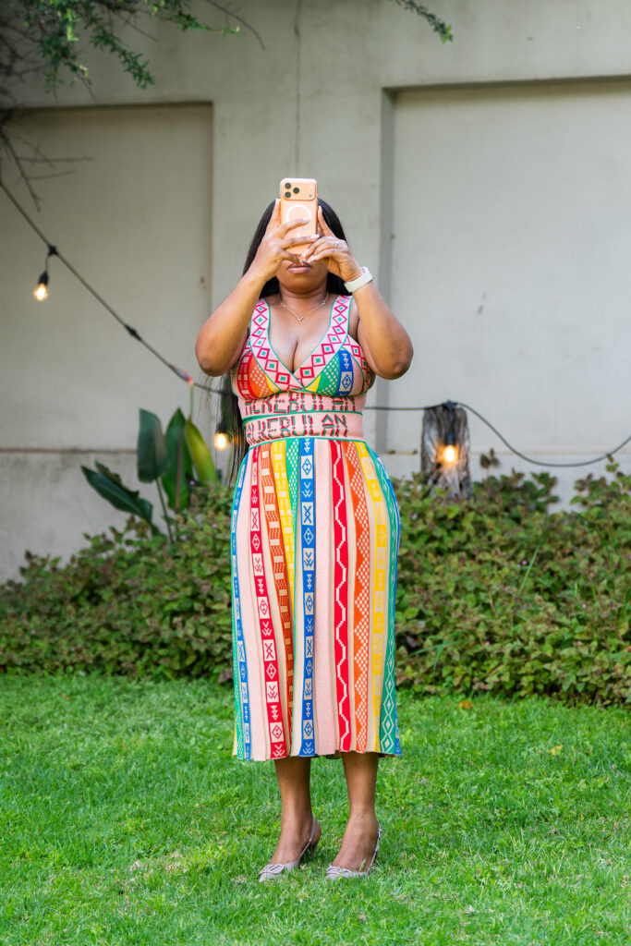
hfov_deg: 12.3
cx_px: 316
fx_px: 2917
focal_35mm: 111
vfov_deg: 18.4
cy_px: 473
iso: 160
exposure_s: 1/320
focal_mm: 74
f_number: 2.8
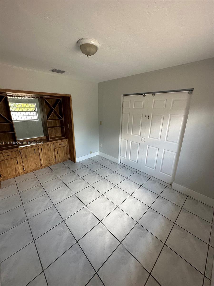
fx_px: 115
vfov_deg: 102.1
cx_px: 107
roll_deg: -1.3
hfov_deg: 85.7
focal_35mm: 14
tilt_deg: -17.6
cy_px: 143
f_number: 2.2
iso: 125
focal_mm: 2.22
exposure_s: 1/120
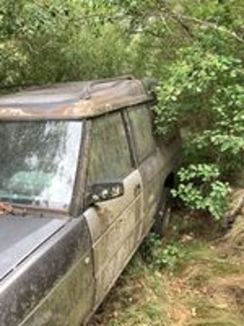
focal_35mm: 31
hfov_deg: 45.4
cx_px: 122
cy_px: 163
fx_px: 291
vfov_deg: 58.4
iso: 50
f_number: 2.4
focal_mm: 3.3
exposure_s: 1/50
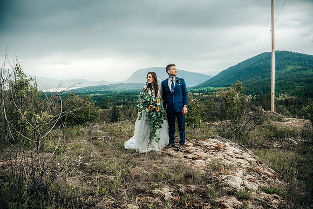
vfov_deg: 46.4
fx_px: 243
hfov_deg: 65.5
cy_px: 104
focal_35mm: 28
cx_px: 156
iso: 800
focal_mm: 28
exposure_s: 1/500
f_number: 5
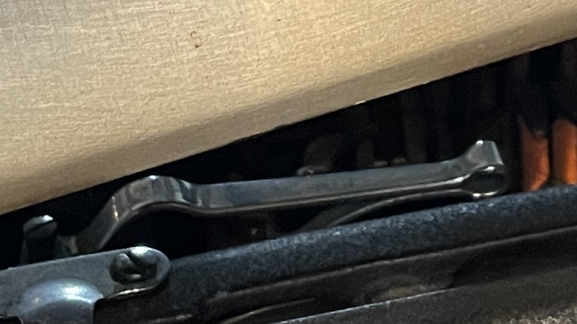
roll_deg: -0.1
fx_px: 2249
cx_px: 550
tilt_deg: -27.2
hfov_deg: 14.4
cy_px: -266
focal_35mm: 147
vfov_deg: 8.0
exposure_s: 1/60
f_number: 1.6
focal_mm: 4.2
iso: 320
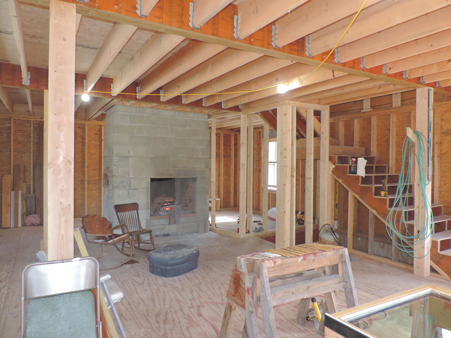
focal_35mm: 24
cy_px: 169
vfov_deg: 56.8
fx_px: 313
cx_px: 226
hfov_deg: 71.6
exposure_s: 1/40
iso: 360
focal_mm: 4.3
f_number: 3
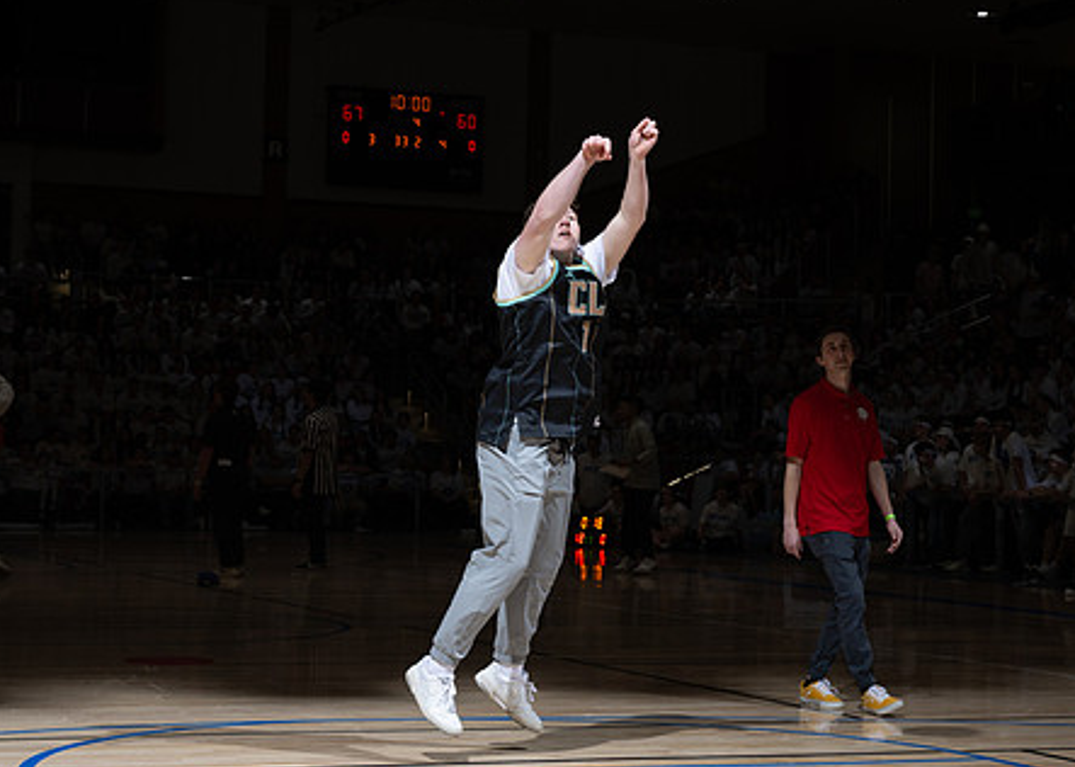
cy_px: 333
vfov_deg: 17.6
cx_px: 582
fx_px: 2472
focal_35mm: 81
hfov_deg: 24.5
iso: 100
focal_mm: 59
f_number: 6.3
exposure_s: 1/60
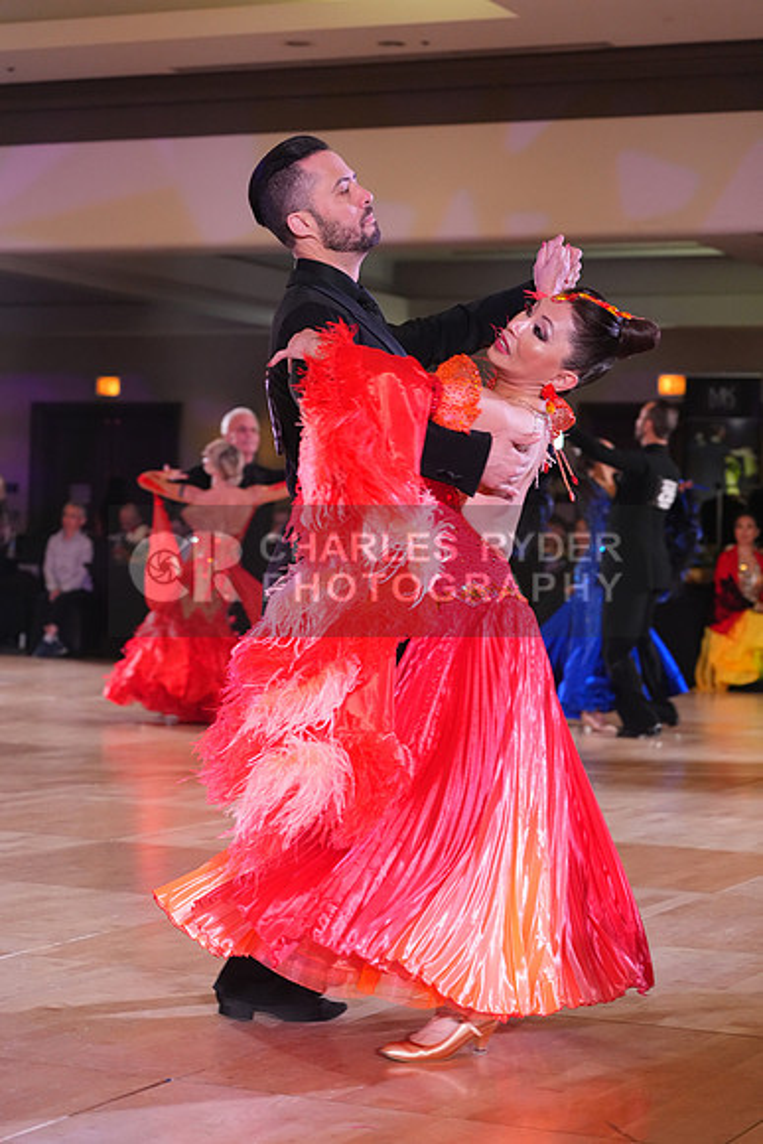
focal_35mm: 76
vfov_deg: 26.6
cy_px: 572
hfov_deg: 18.0
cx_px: 382
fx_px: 2415
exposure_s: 1/250
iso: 3200
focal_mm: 76
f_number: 4.5
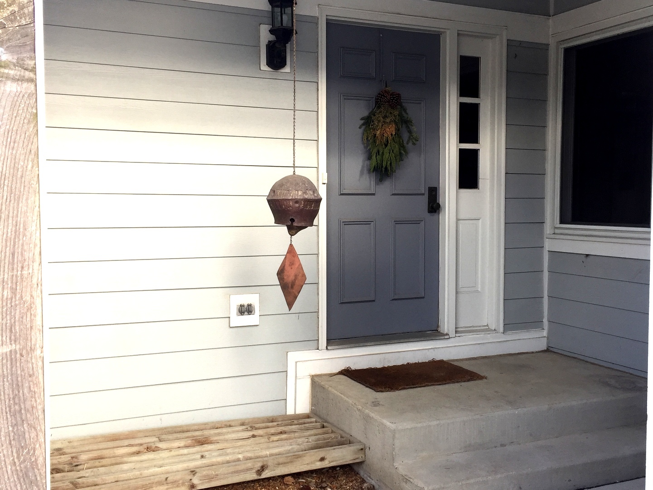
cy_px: 245
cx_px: 326
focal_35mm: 39
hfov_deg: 47.9
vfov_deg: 36.8
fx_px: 736
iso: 40
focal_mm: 4.15
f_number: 2.2
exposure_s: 1/120
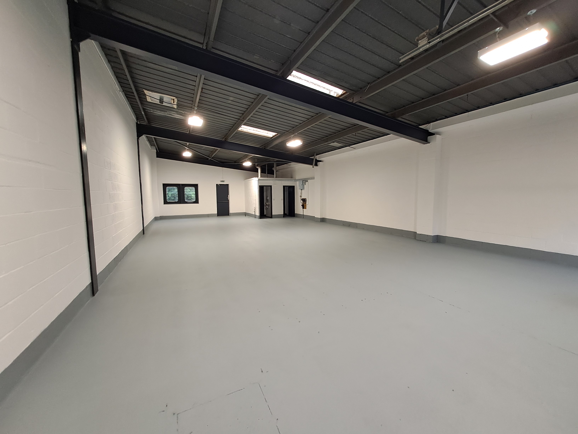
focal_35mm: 13
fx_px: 217
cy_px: 217
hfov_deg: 106.2
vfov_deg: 89.9
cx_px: 289
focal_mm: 1.42
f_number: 2.2
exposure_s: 1/50
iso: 100
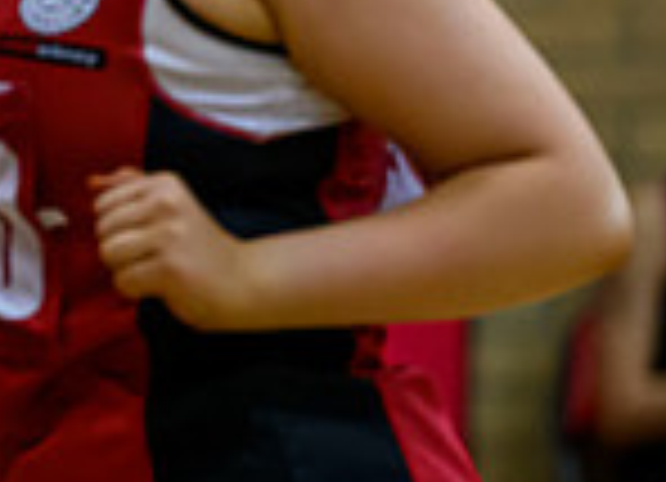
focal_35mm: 789
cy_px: 81
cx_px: -425
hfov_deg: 2.5
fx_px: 14985
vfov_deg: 1.8
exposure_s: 1/800
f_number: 3.2
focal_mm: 190
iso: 4000
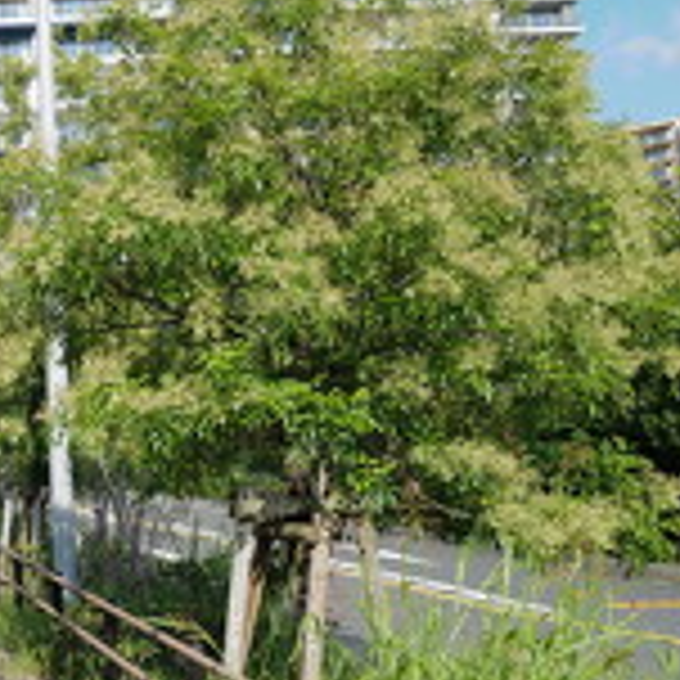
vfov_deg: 26.9
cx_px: -185
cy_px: 529
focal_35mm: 63
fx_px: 1400
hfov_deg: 24.2
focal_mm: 28
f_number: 5
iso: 100
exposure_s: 1/320
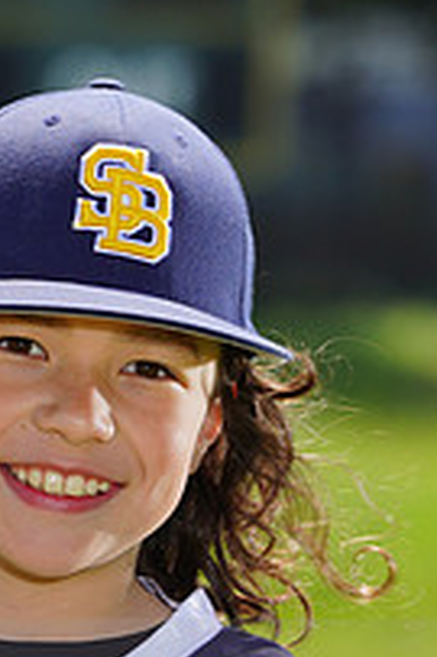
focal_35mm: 706
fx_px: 12876
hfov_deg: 1.9
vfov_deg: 2.9
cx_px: -83
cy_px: 663
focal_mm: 247
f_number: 8
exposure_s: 1/250
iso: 100
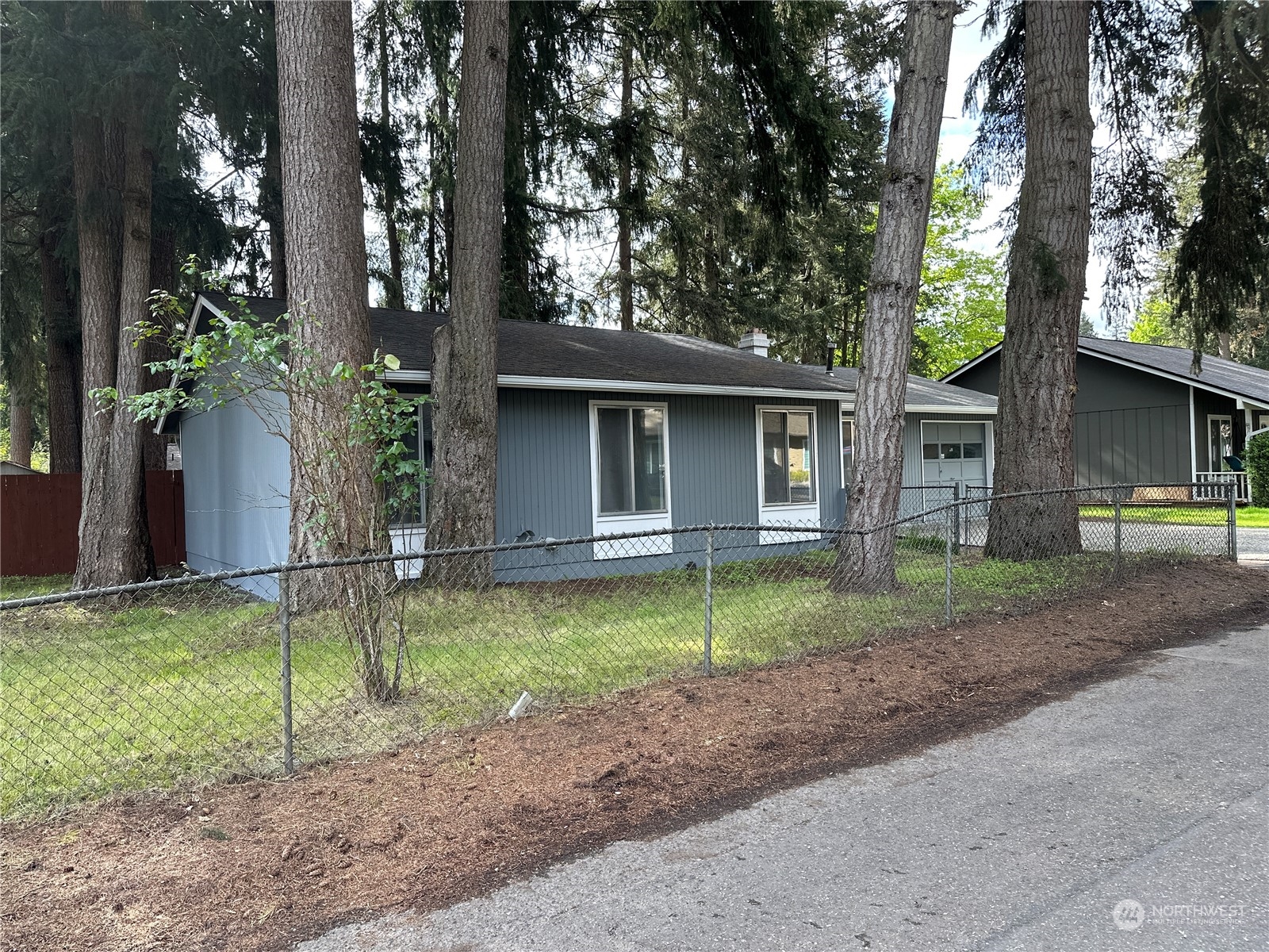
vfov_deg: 56.8
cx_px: 634
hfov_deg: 71.6
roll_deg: +3.0
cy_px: 476
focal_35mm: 24
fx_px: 880
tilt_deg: +0.3
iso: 80
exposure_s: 1/501
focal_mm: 6.86
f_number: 1.78
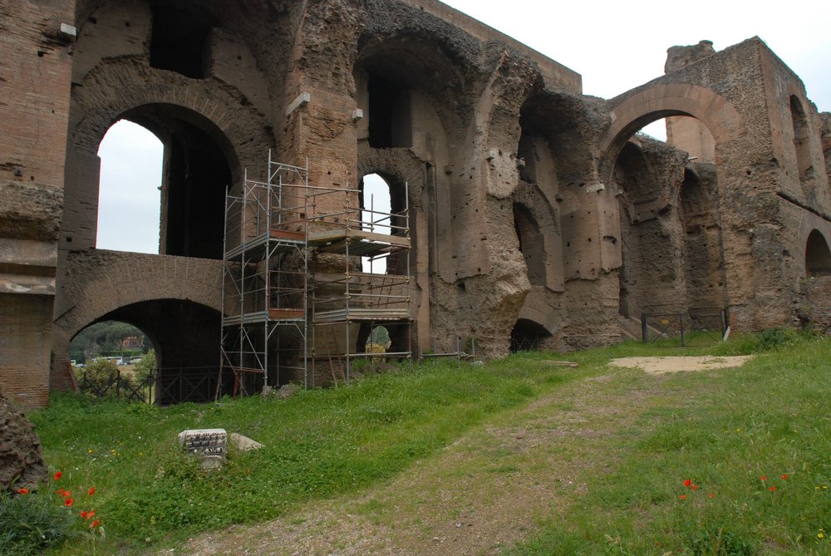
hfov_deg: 81.1
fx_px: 485
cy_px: 278
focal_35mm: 21
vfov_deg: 59.6
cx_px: 416
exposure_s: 1/200
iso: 200
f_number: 7.1
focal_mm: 14
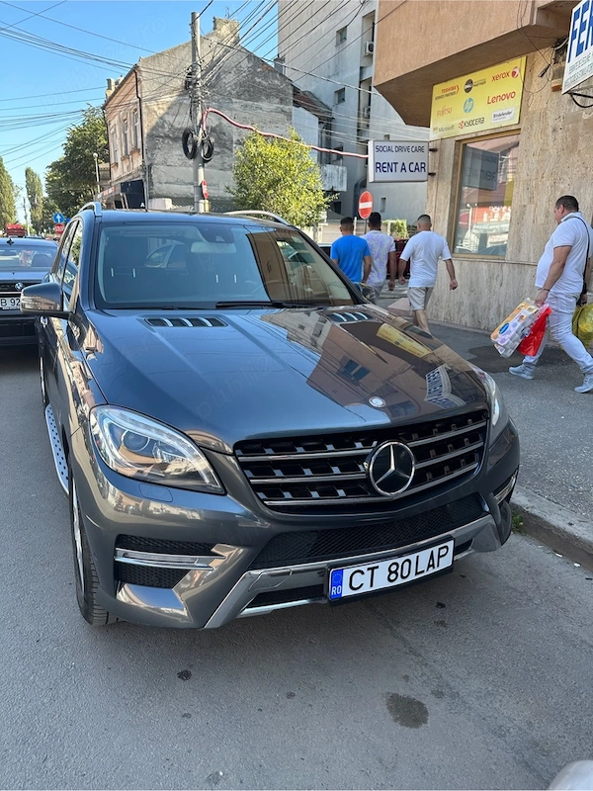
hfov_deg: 56.8
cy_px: 396
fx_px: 548
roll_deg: -1.3
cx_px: 296
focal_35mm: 24
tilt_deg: -16.7
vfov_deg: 71.6
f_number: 1.78
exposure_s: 1/672
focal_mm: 6.86
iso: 80
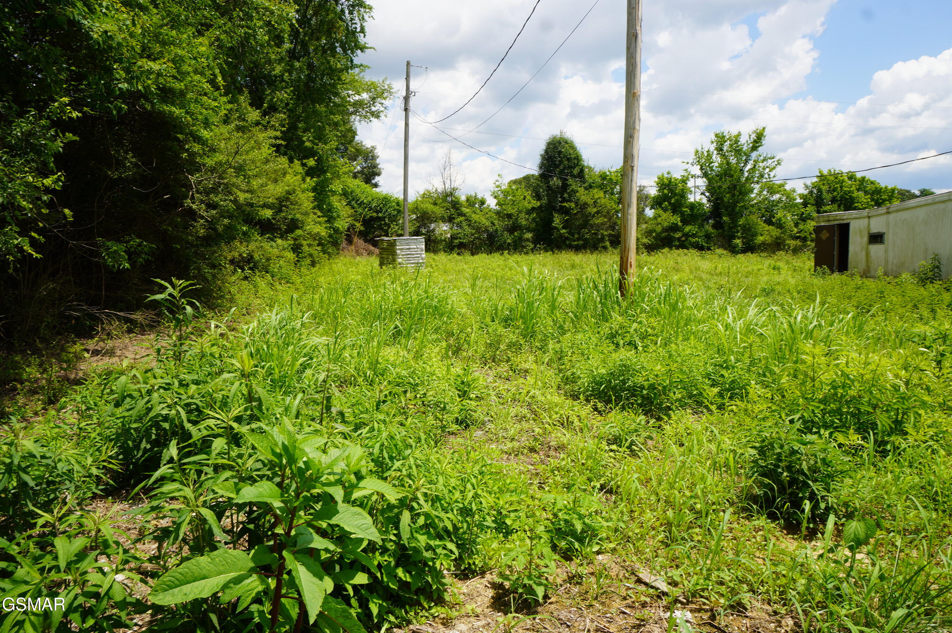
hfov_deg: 67.4
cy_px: 316
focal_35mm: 27
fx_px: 713
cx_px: 476
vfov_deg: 47.8
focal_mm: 18
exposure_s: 1/125
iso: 100
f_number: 10
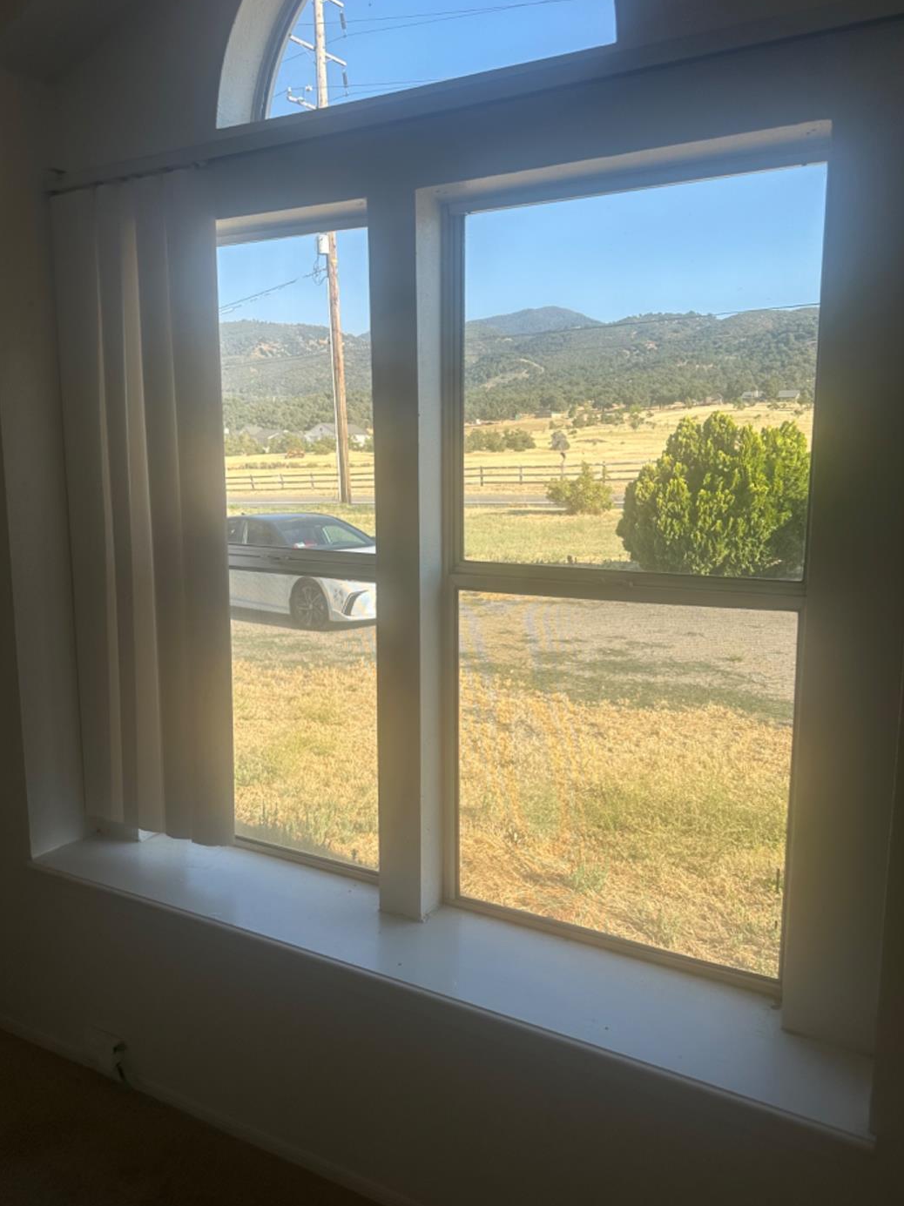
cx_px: 461
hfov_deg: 53.0
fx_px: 906
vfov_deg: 67.3
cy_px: 604
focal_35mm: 26
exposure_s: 1/1453
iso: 80
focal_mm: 6.86
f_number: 1.78
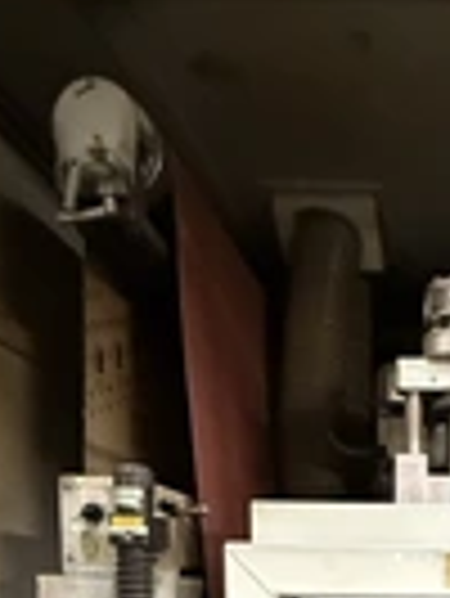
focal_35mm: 42
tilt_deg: -6.7
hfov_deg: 31.5
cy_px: 697
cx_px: 464
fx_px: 727
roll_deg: -1.2
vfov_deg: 36.1
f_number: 2.2
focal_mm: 2.22
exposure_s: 1/60
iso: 1000
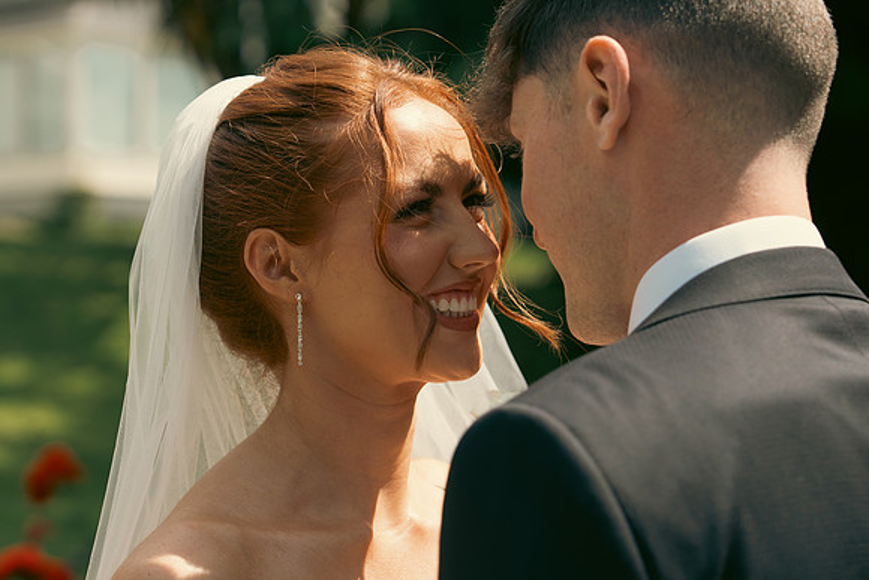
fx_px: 2535
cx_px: 434
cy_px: 290
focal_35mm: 105
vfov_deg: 13.0
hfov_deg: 19.5
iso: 200
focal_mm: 70
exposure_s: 1/1600
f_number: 3.5
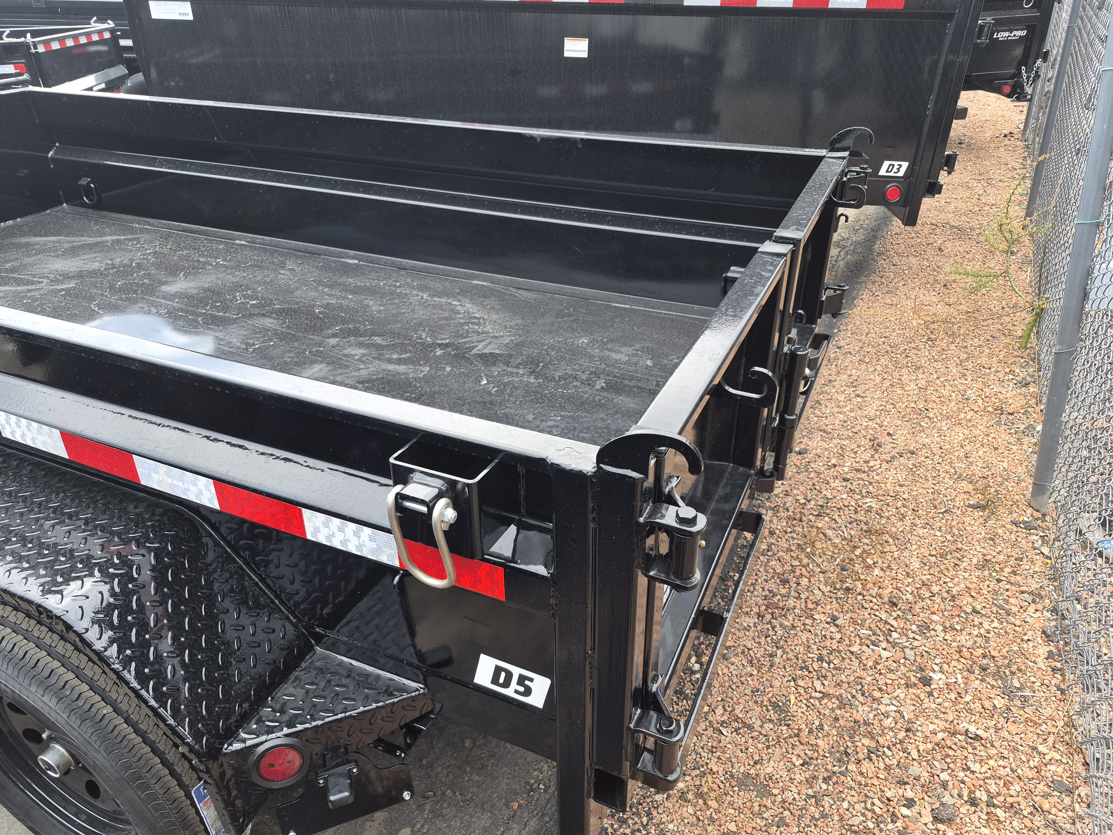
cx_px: 556
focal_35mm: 23
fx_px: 740
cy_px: 418
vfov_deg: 58.9
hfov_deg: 73.9
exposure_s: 1/698
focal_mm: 5.4
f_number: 1.8
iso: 80
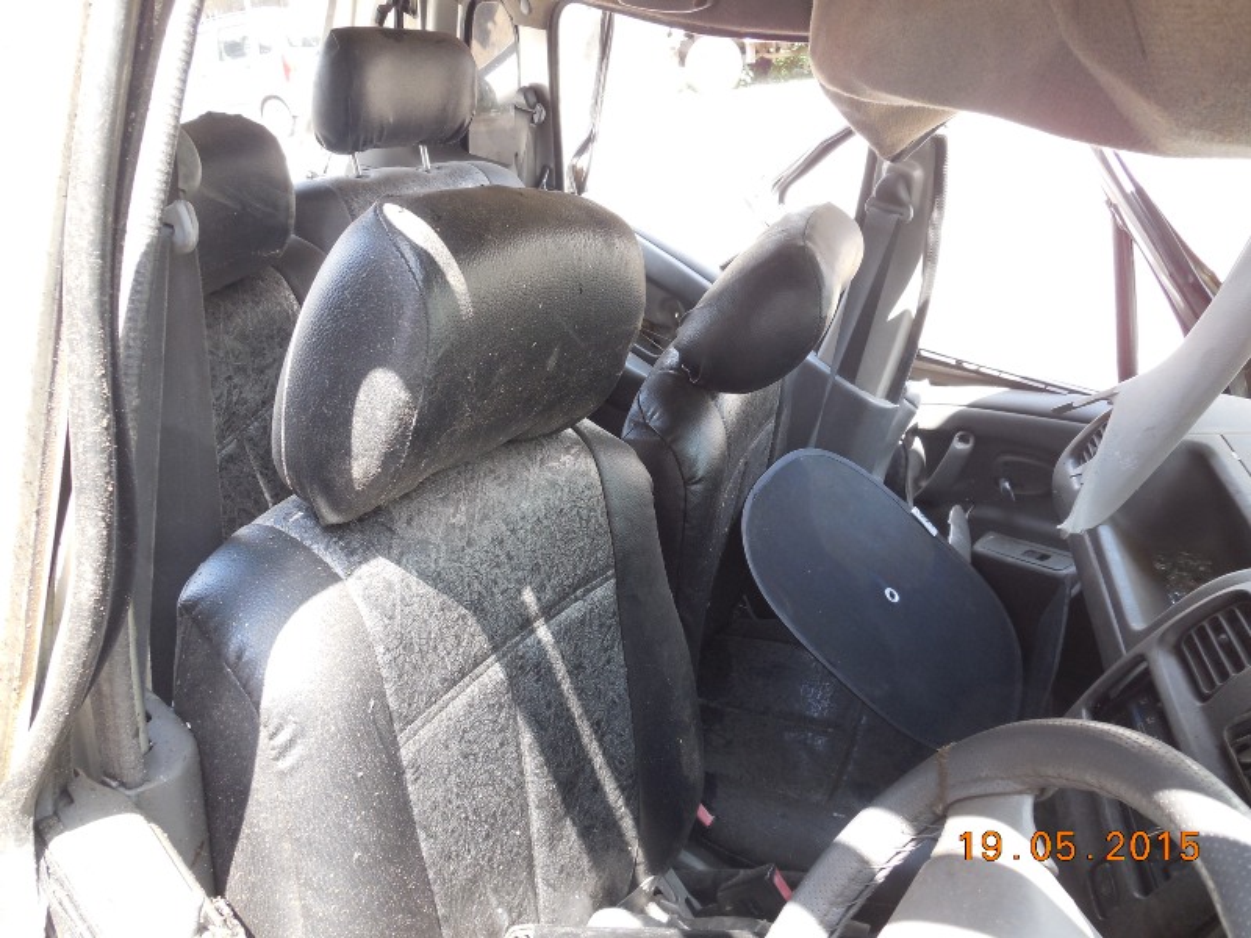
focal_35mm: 25
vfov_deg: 54.9
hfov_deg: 69.4
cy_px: 469
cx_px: 626
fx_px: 903
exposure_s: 1/60
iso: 125
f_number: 3.1
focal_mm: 4.5
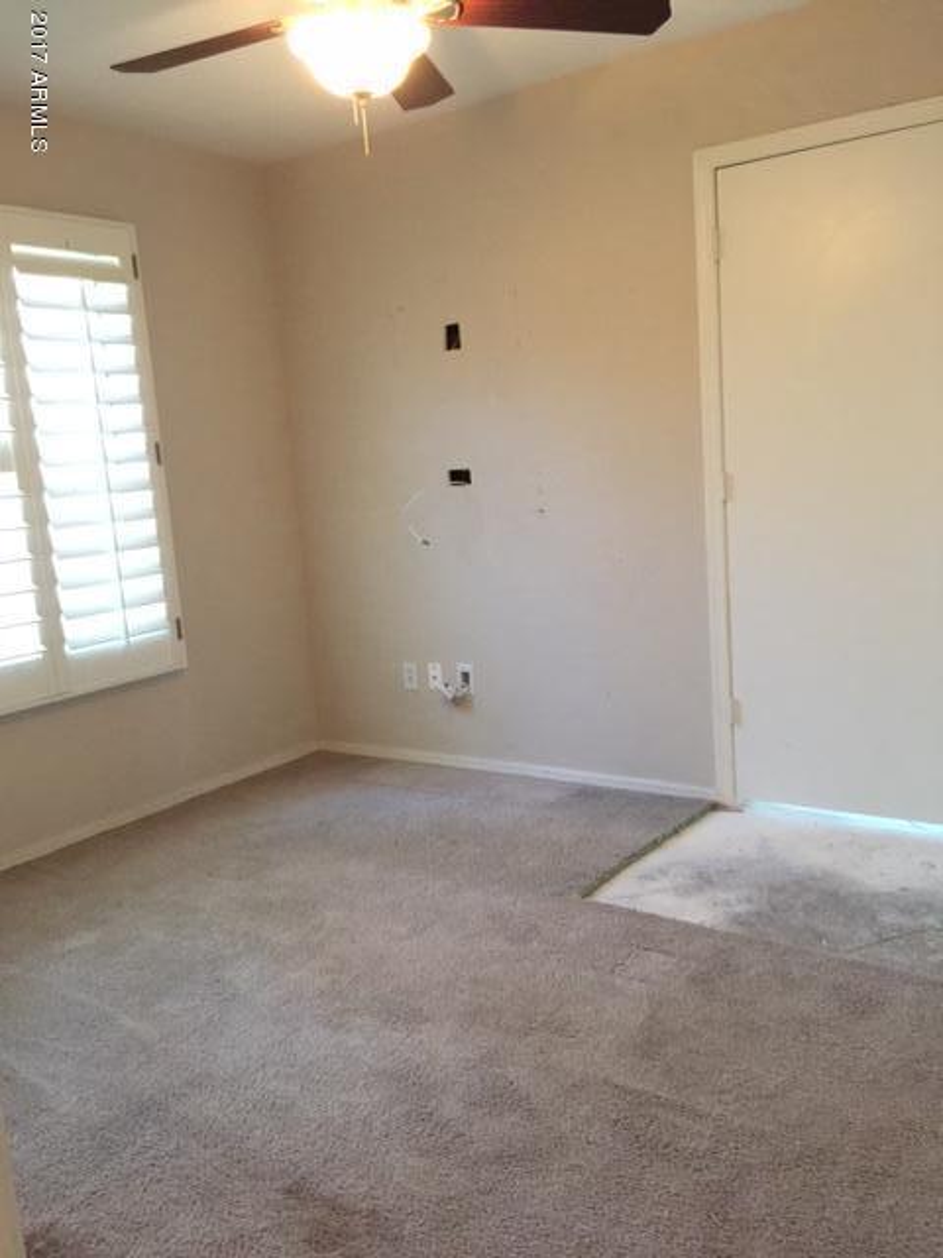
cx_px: 472
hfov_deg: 48.2
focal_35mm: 29
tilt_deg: -9.0
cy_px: 629
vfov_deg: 61.7
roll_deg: +4.9
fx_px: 1053
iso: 100
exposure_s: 1/4
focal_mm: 4.15
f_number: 2.2
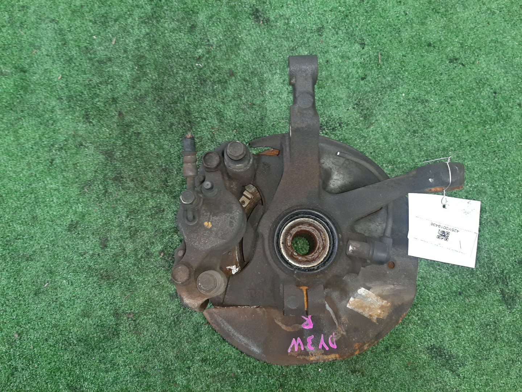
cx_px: 261
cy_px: 196
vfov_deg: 53.1
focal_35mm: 26
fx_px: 392
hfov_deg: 67.3
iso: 190
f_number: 1.7
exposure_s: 1/33
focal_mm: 3.93
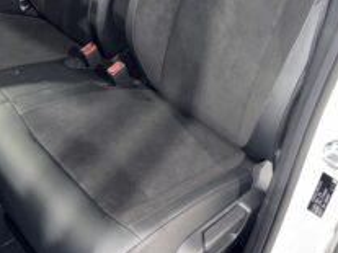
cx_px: 167
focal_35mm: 44
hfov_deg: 43.0
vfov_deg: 31.8
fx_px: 429
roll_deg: -4.7
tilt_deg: -27.8
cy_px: 43
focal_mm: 5.96
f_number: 1.6
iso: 250
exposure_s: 1/8
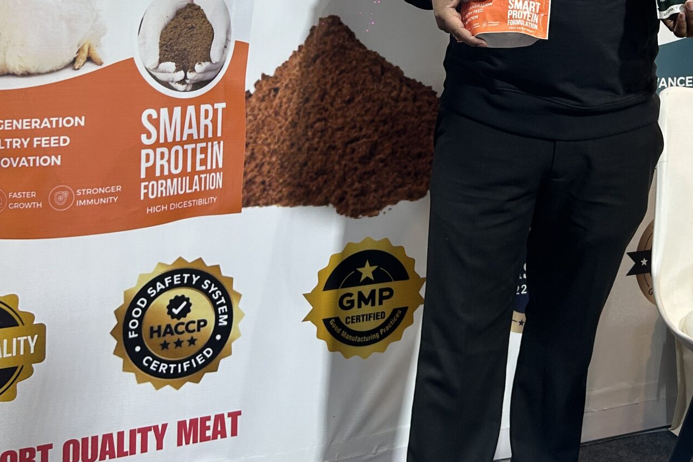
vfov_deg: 22.7
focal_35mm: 55
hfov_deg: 36.2
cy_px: -88
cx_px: 400
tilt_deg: -1.5
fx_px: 1059
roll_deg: -2.0
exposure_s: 1/100
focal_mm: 5.7
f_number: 1.5
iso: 64
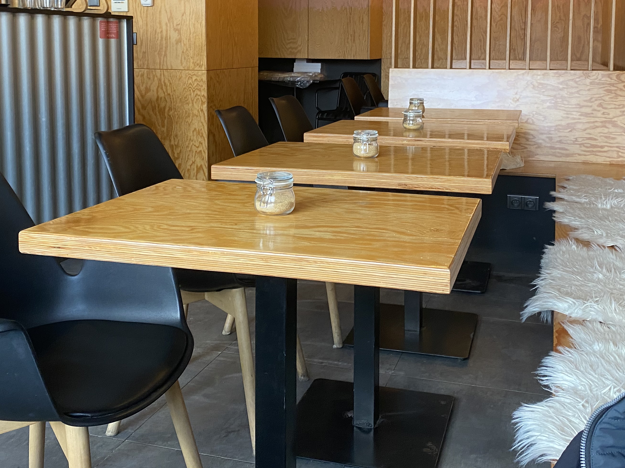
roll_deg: -0.2
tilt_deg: -6.5
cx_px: 340
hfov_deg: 46.7
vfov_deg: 35.3
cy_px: 123
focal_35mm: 40
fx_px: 722
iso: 125
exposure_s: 1/86
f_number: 1.8
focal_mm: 4.25
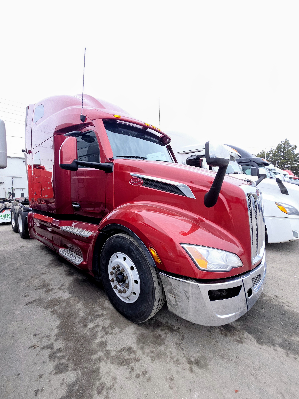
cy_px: 200
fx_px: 150
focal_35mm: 13
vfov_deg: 106.2
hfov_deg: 89.9
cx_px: 150
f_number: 2.2
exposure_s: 1/218
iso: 50
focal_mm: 2.2
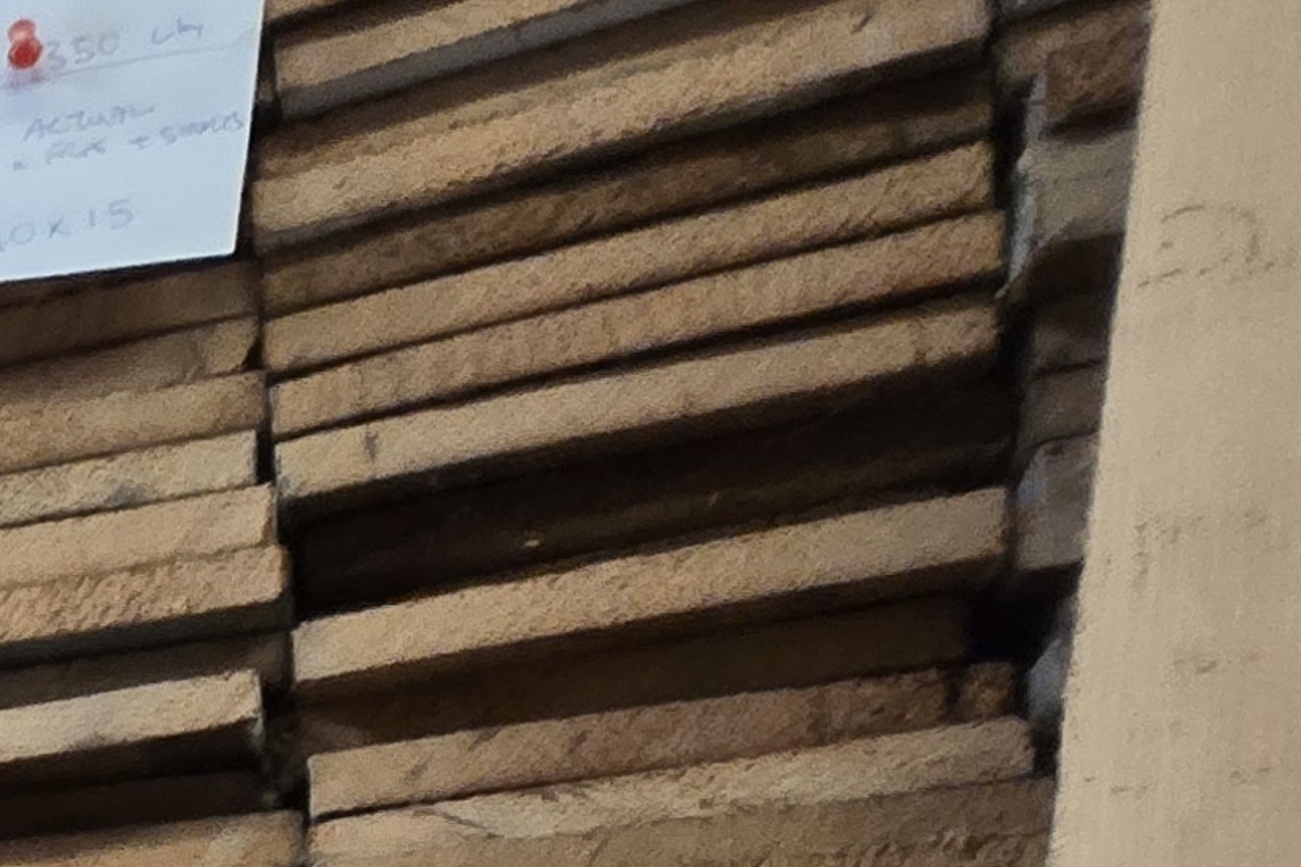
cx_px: -1393
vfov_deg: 17.5
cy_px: 1469
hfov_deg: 18.2
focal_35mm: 66
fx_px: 2385
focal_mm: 1.7
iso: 200
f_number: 2.2
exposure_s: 1/50
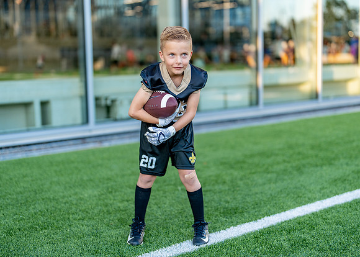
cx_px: 185
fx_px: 591
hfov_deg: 33.9
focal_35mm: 58
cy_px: 120
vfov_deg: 24.5
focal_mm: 50
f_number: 1.2
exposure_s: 1/1000
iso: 200
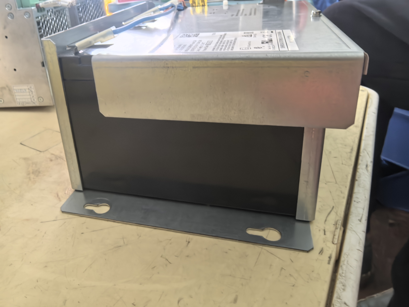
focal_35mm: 27
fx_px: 319
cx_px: 204
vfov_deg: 51.4
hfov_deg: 65.3
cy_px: 154
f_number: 2.2
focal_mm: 1.95
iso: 200
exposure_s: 1/50
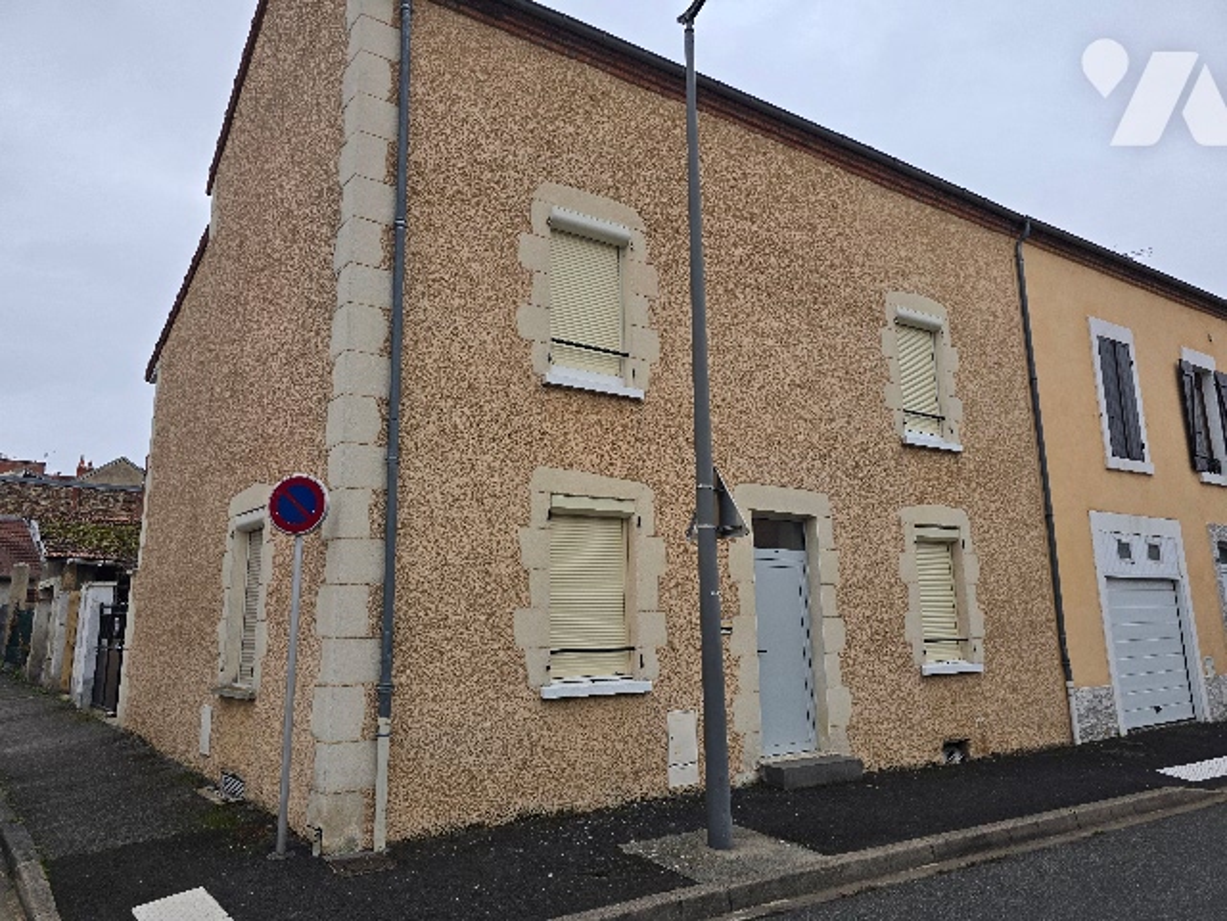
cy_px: 460
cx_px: 614
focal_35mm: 23
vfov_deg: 58.9
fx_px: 815
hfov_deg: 73.9
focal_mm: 6.3
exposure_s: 1/180
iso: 80
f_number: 1.7
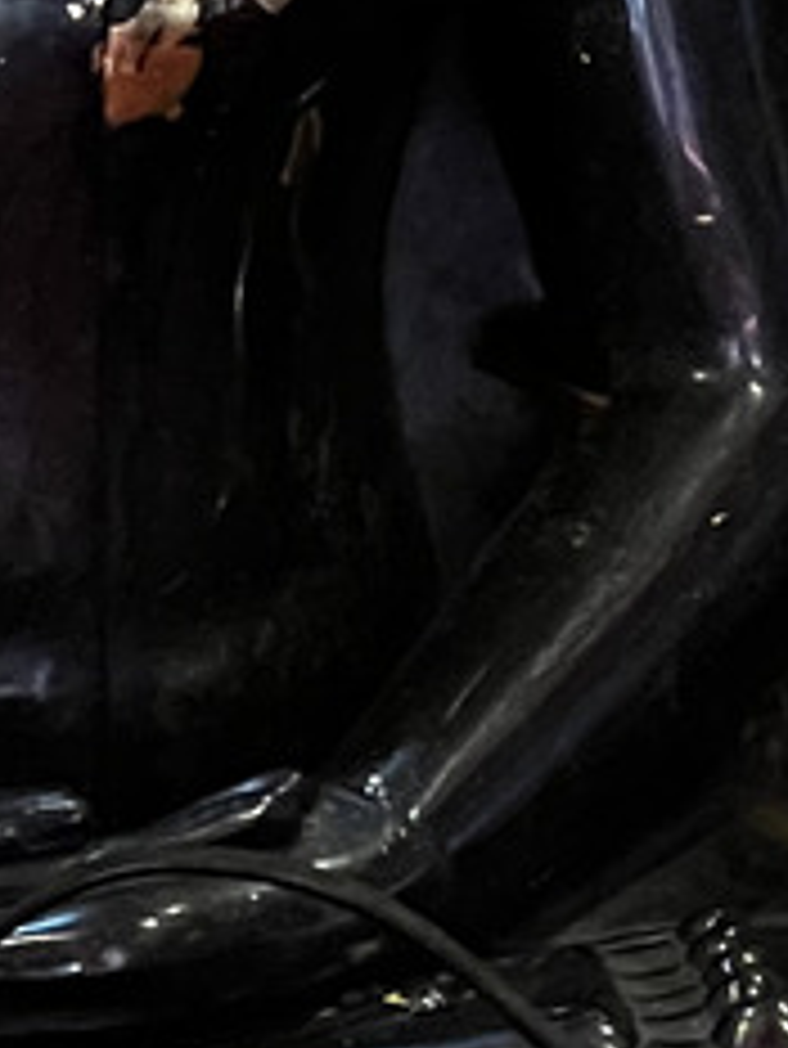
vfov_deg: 5.0
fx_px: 12039
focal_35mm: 397
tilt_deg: -13.3
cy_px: -409
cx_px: 455
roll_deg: +0.7
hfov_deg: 3.7
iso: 800
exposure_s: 1/34
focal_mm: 9
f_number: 2.8
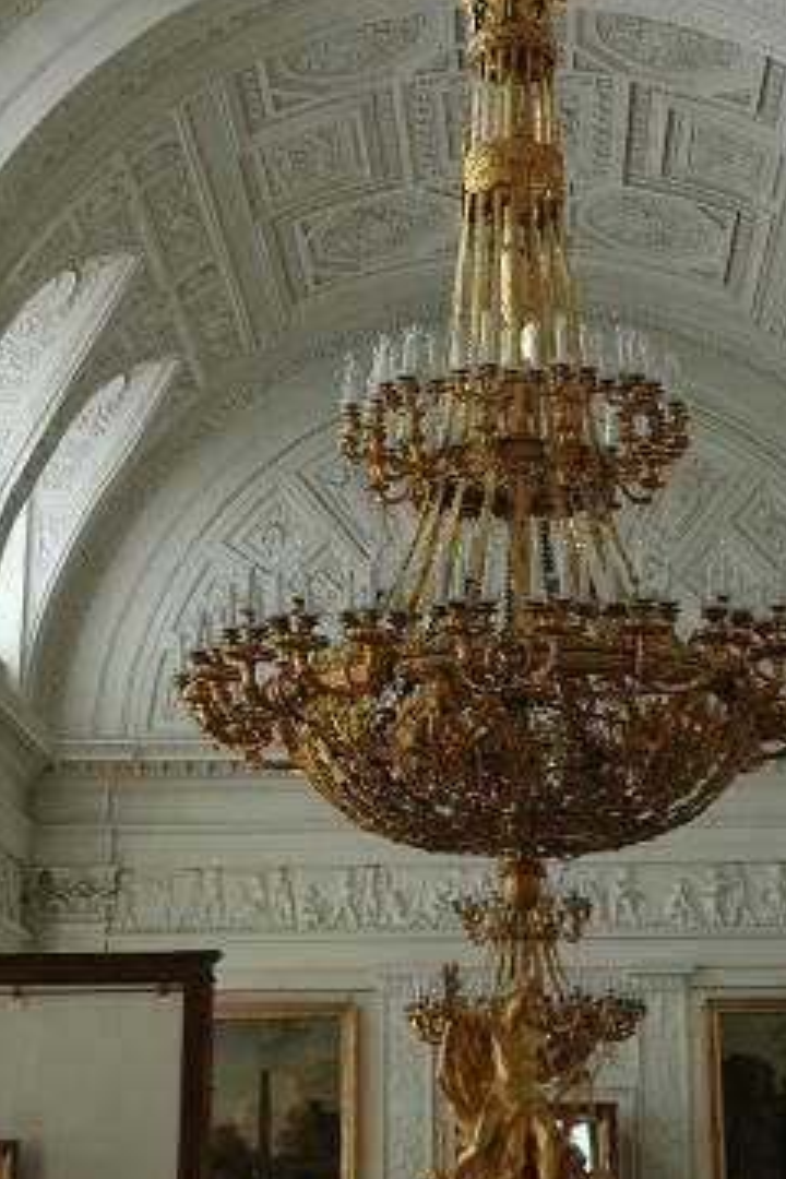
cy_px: 488
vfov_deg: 26.6
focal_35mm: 76
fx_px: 2489
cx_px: 513
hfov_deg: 17.9
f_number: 5
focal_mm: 38
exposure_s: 1/40
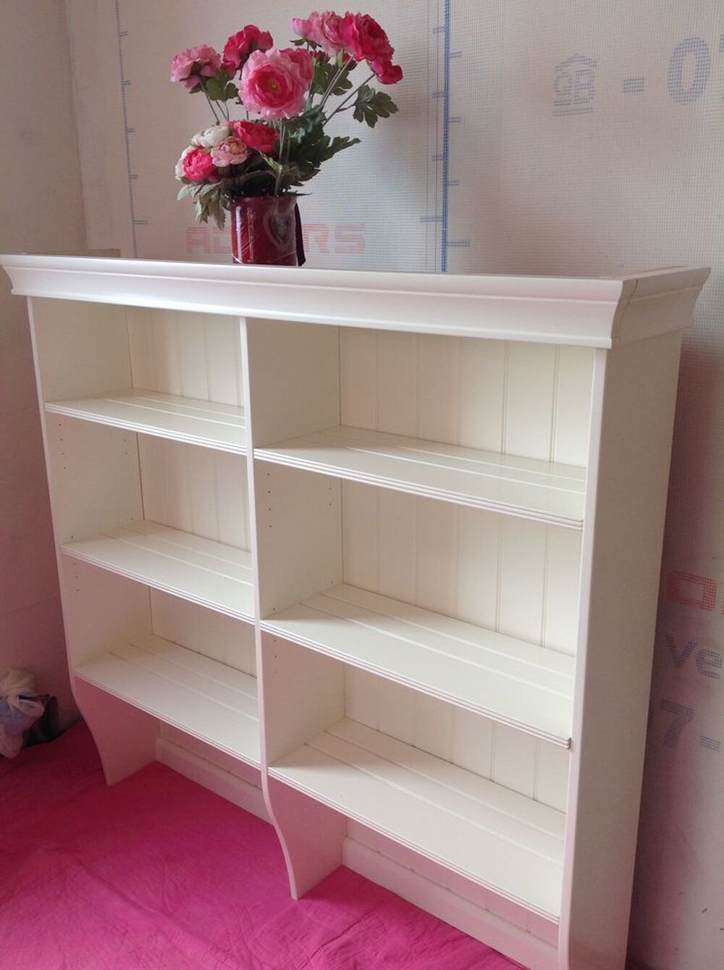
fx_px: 979
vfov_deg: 52.7
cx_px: 362
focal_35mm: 35
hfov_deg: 40.6
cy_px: 485
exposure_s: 1/147
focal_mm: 4.28
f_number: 2.4
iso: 50
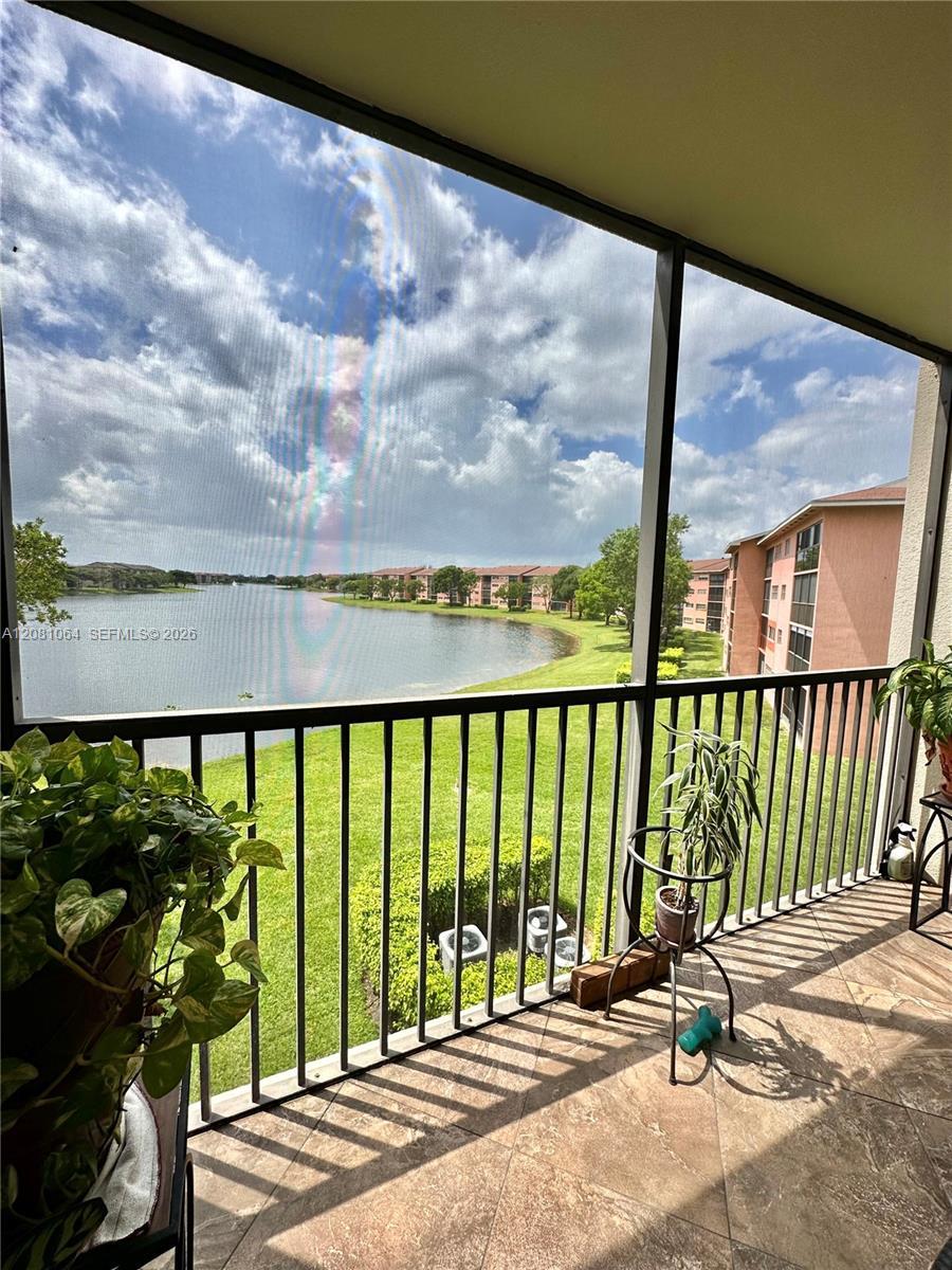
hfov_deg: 85.7
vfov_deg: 102.1
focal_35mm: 14
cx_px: 476
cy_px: 635
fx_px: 513
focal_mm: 2.22
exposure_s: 1/1887
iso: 50
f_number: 2.2
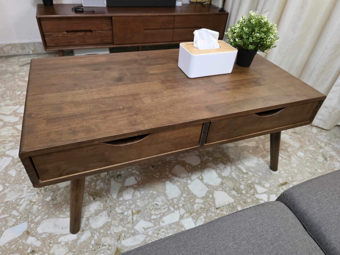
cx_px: 170
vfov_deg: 58.9
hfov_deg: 73.9
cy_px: 128
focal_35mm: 23
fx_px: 226
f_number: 1.7
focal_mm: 6.3
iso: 1000
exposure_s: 1/100
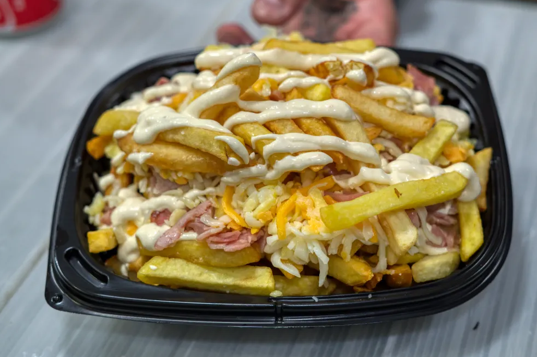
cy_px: 155
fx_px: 909
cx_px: 311
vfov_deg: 22.2
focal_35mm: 61
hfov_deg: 32.8
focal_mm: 50
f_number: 3.5
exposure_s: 1/200
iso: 800
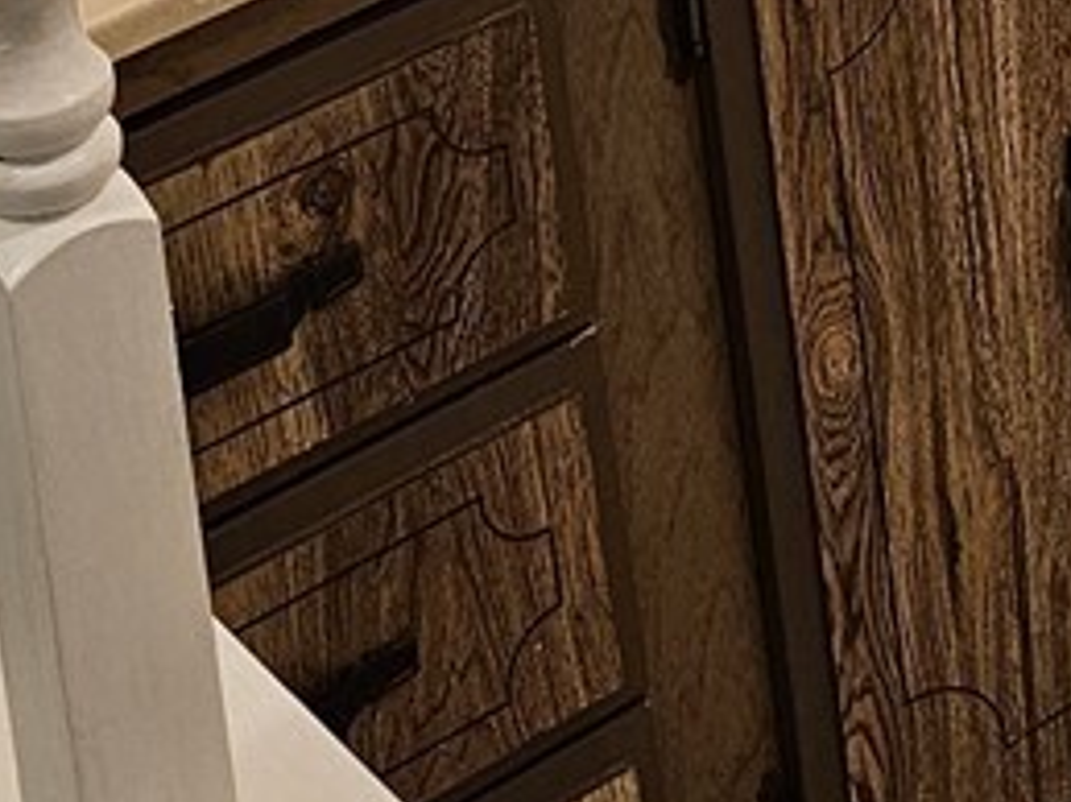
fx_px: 4391
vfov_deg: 9.1
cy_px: -1310
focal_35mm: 142
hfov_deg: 13.6
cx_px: 1216
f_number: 1.7
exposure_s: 1/120
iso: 160
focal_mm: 6.3
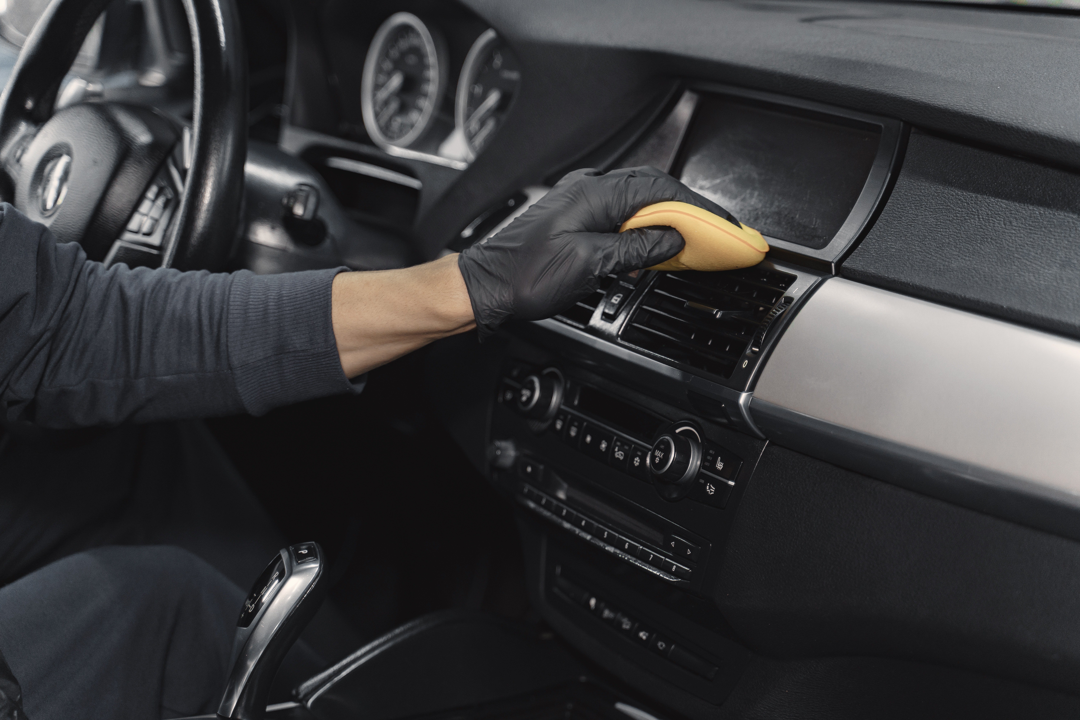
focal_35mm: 75
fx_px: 2250
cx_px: 540
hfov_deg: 27.0
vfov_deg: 18.2
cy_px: 360
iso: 800
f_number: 2.8
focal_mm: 75
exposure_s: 1/250
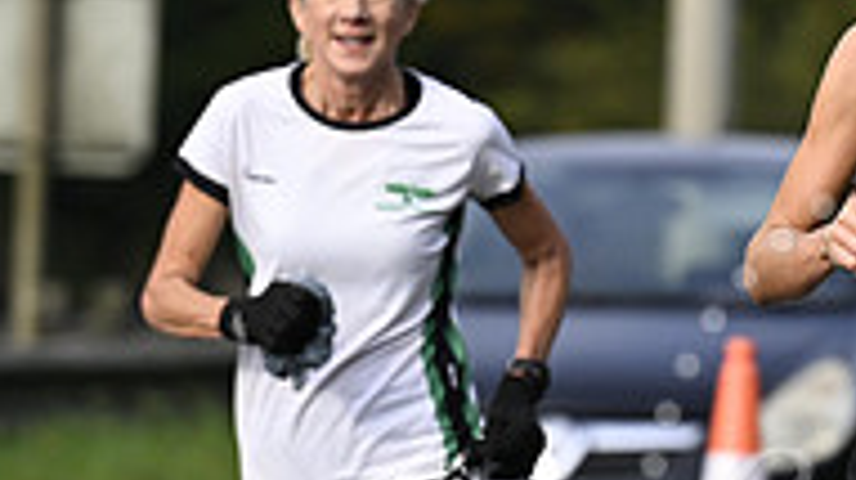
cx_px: 1062
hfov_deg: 2.3
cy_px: 541
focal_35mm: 957
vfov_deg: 1.3
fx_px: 21700
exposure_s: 1/2000
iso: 400
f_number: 4
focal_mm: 200
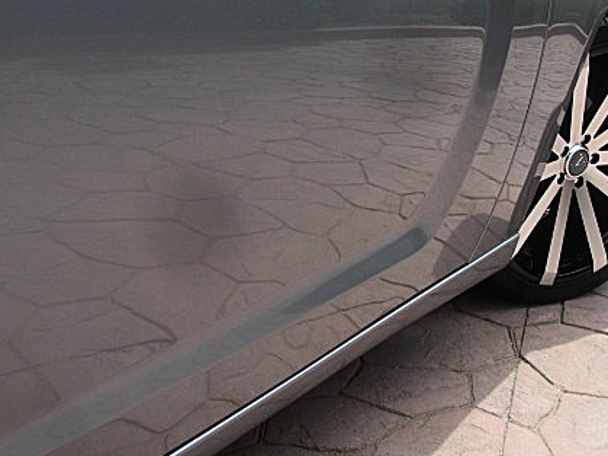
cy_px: 144
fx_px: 966
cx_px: 331
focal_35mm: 55
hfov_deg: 34.9
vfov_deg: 26.4
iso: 50
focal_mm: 6.3
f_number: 2.8
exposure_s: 1/500
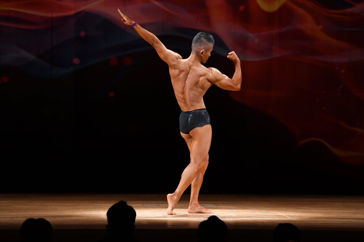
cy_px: 121
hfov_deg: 9.5
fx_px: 2193
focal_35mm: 217
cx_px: 182
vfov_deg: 6.3
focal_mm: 145
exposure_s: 1/400
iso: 3200
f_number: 5.6
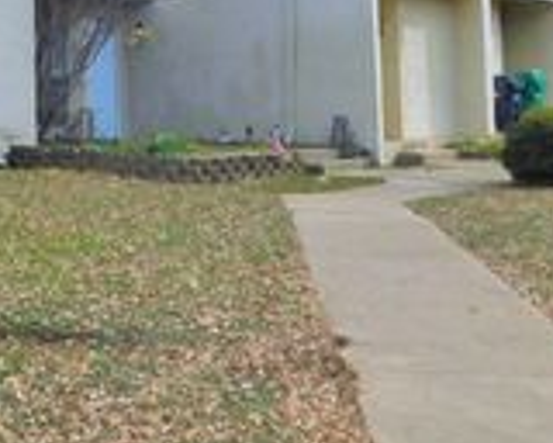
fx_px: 1146
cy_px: 26
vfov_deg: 21.3
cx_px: 83
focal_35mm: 70
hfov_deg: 26.4
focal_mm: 4
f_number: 3
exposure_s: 1/800
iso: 125
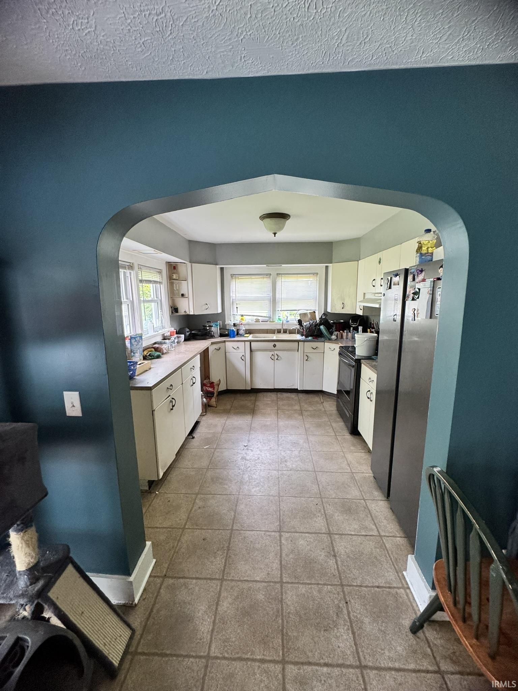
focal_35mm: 14
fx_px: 279
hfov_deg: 85.7
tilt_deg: -10.0
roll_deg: +0.9
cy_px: 346
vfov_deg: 102.1
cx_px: 259
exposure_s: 1/99
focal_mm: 2.22
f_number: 2.2
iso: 320
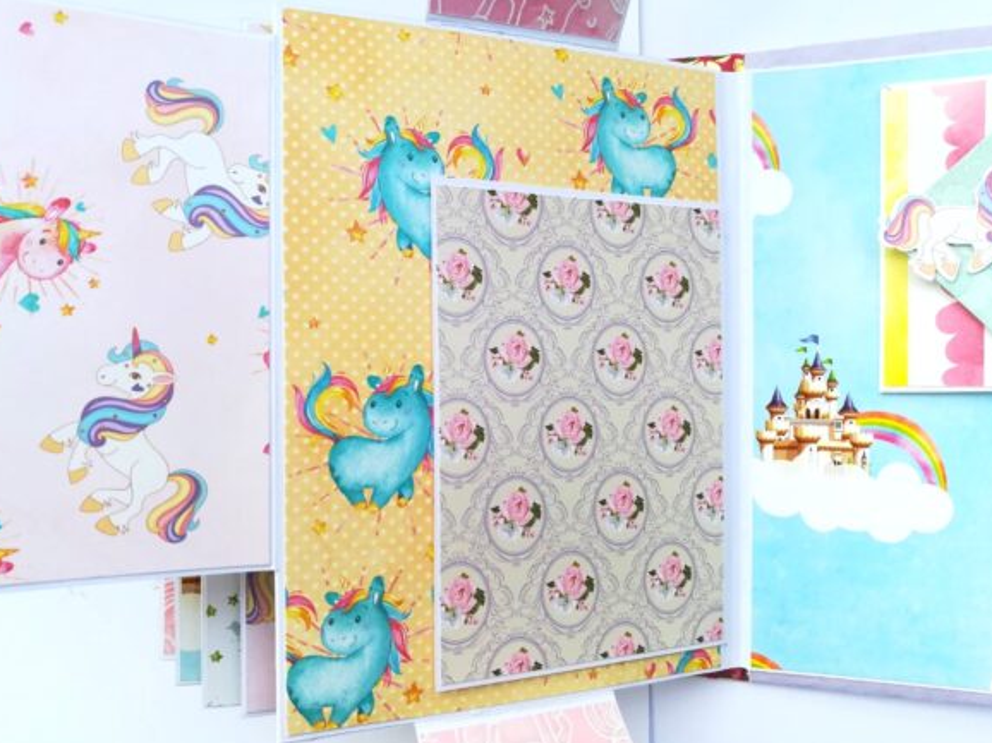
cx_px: 489
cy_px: 372
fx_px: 773
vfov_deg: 51.3
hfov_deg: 65.3
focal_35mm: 27
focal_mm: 3.83
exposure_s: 1/100
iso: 80
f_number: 2.2
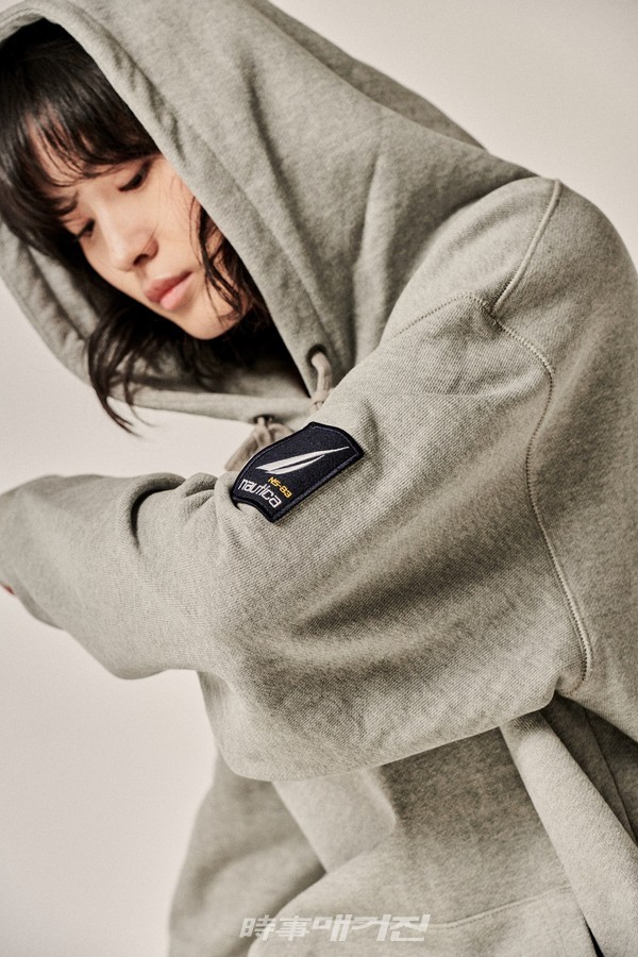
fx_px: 3588
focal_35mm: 135
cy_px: 478
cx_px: 319
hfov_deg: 10.2
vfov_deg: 15.2
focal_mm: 135
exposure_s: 1/160
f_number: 8
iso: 200
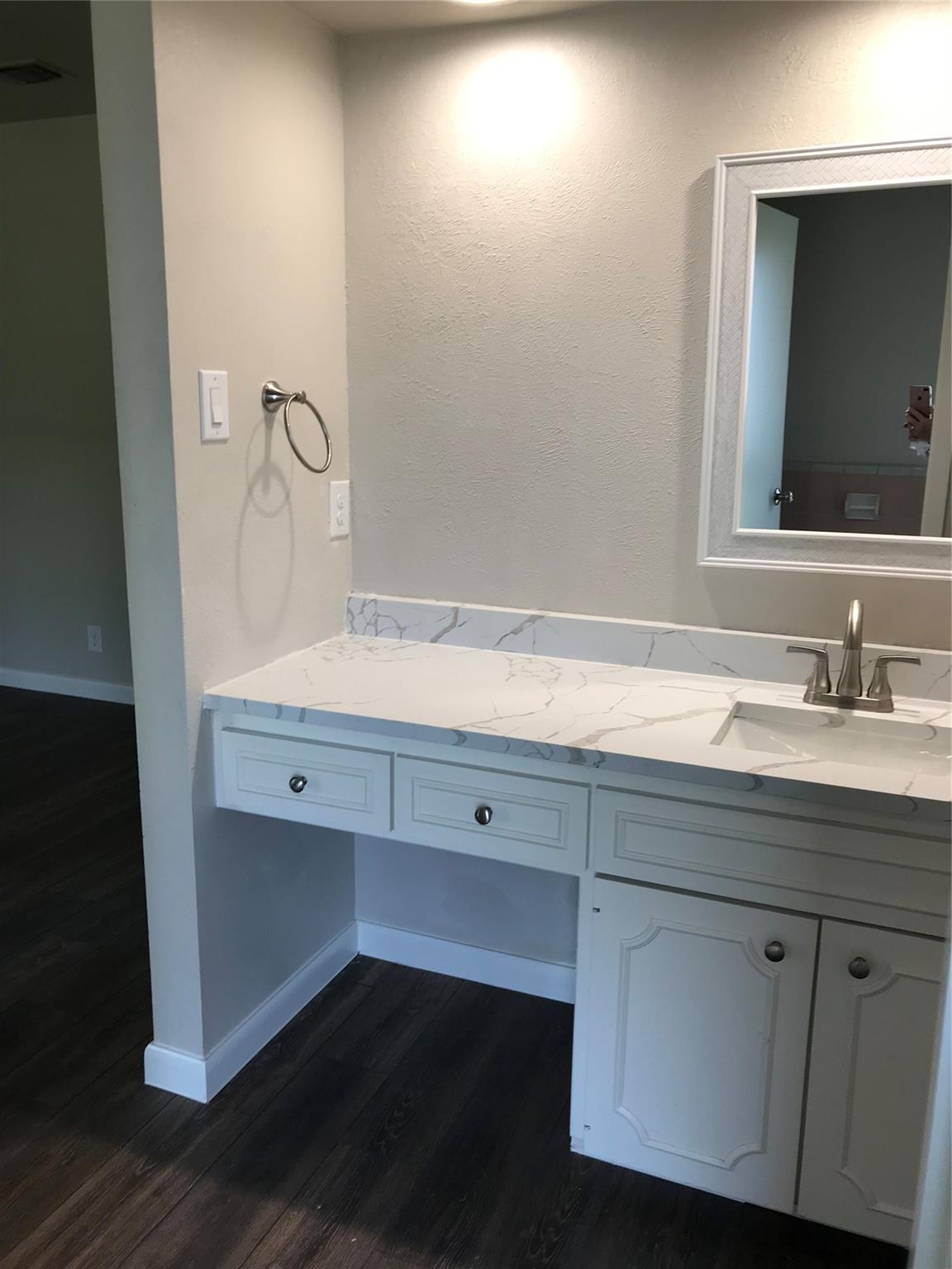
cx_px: 476
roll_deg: -0.2
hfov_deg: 49.7
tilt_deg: -12.7
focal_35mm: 28
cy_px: 634
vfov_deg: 63.4
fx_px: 1027
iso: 20
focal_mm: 3.99
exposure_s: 1/42
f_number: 1.8
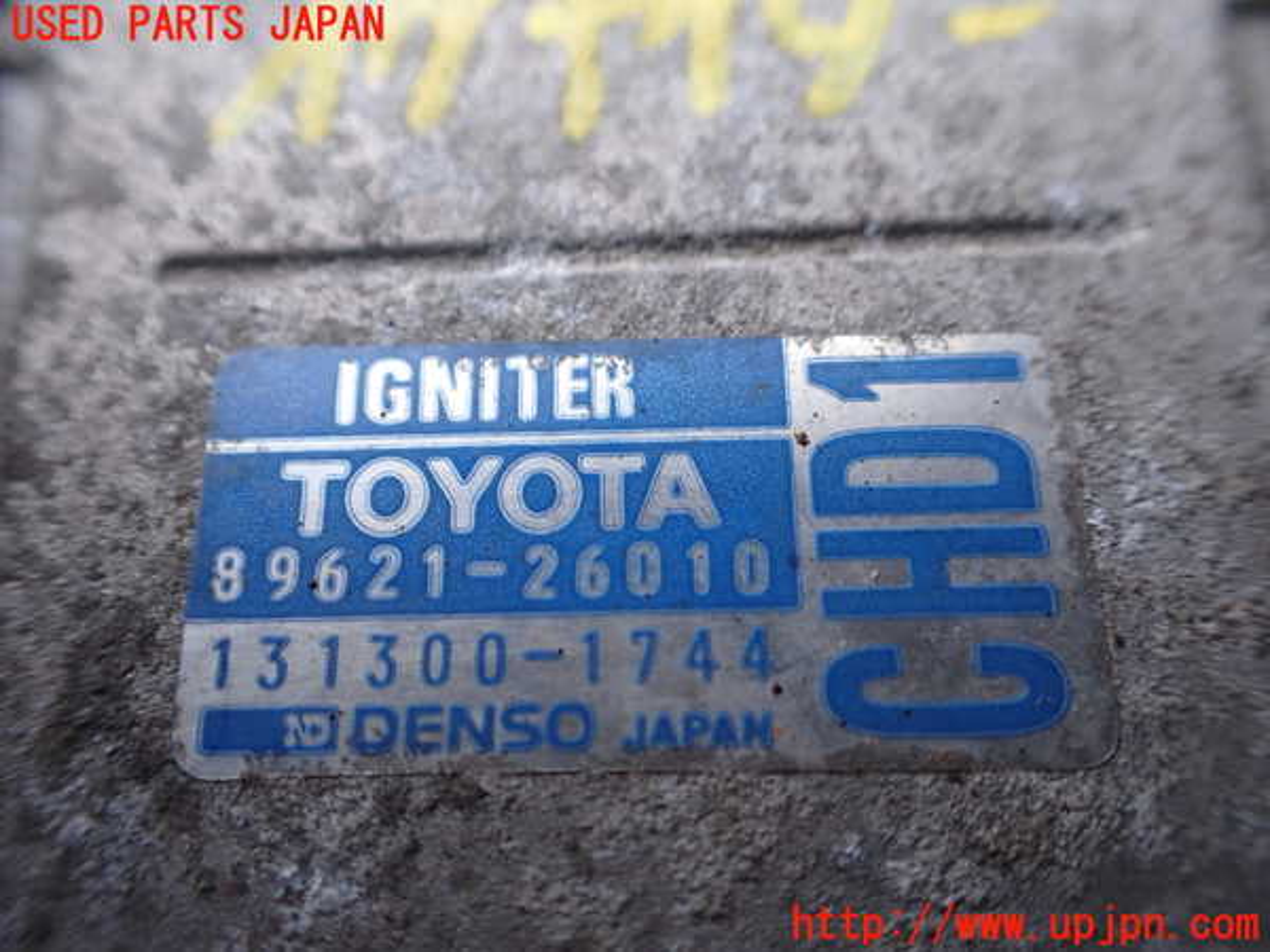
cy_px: 476
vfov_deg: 46.8
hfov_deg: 60.0
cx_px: 635
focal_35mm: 30
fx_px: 1101
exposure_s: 1/125
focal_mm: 5.4
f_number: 2.3
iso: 125
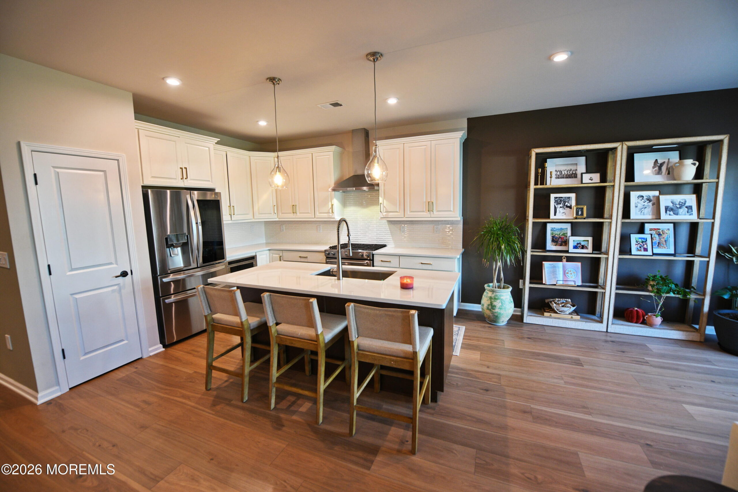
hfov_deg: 104.3
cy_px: 246
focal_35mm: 14
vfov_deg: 81.2
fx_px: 287
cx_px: 369
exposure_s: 1/60
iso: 640
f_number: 4
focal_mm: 14
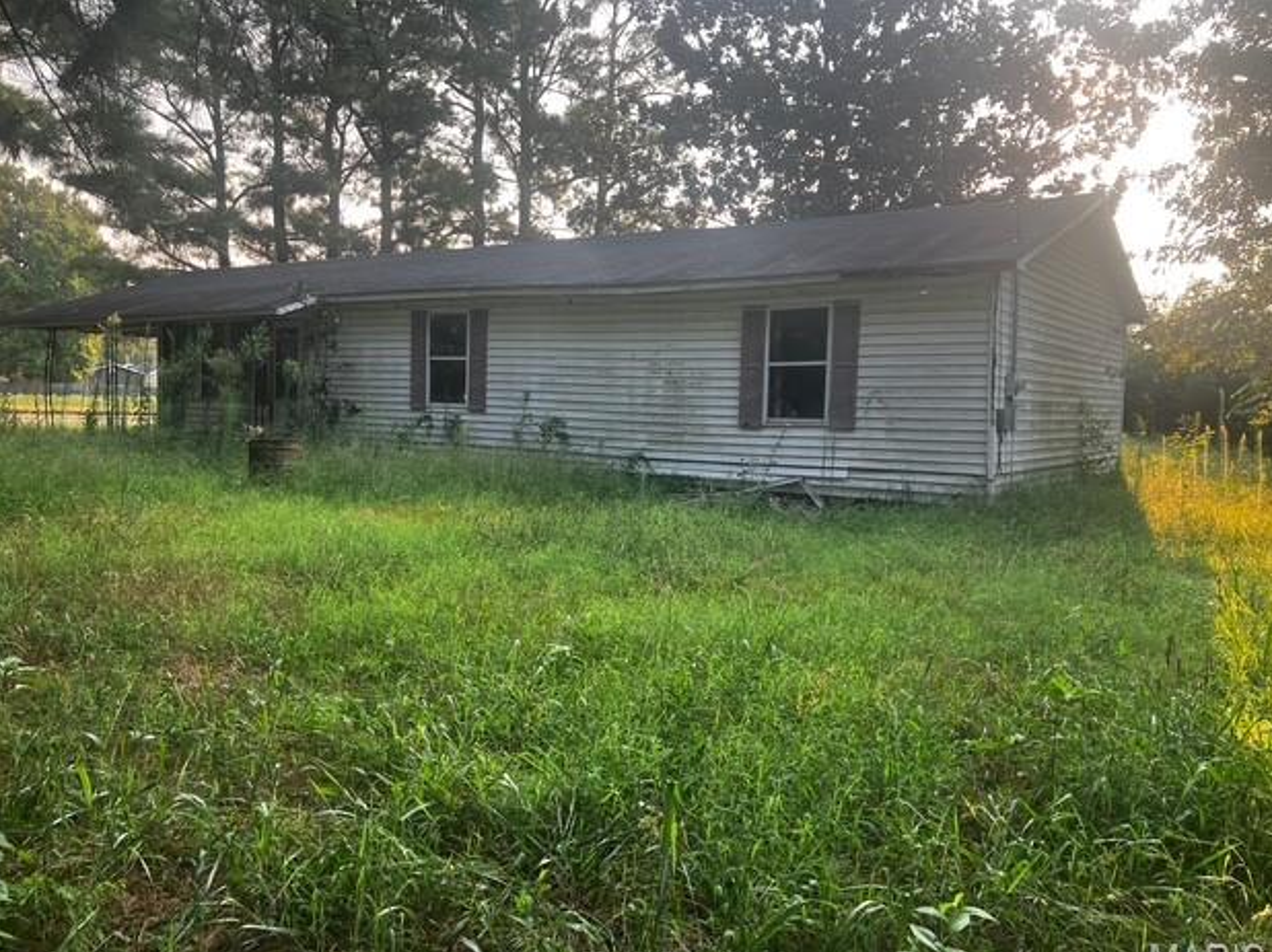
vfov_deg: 48.2
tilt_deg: -2.6
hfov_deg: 61.7
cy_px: 491
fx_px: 1065
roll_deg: -1.2
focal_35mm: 29
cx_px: 622
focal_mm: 3.99
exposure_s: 1/162
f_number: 1.8
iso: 32
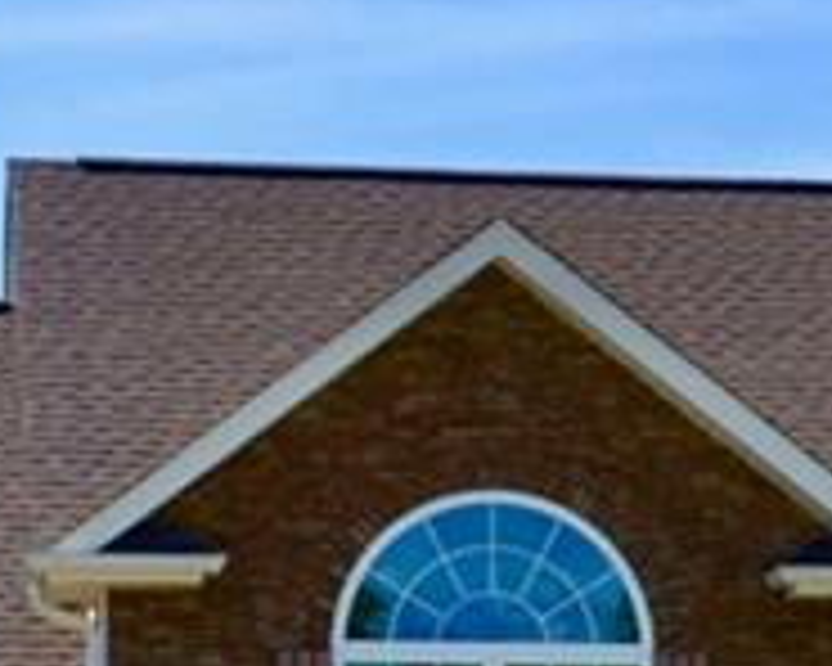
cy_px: 1132
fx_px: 4974
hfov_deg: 9.6
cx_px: 364
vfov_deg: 7.5
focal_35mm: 202
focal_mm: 26
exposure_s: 1/200
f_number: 9
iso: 100
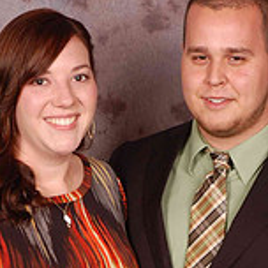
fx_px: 1454
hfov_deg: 10.5
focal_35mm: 166
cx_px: 165
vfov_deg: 10.5
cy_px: 252
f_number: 10
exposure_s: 1/125
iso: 200
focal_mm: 44
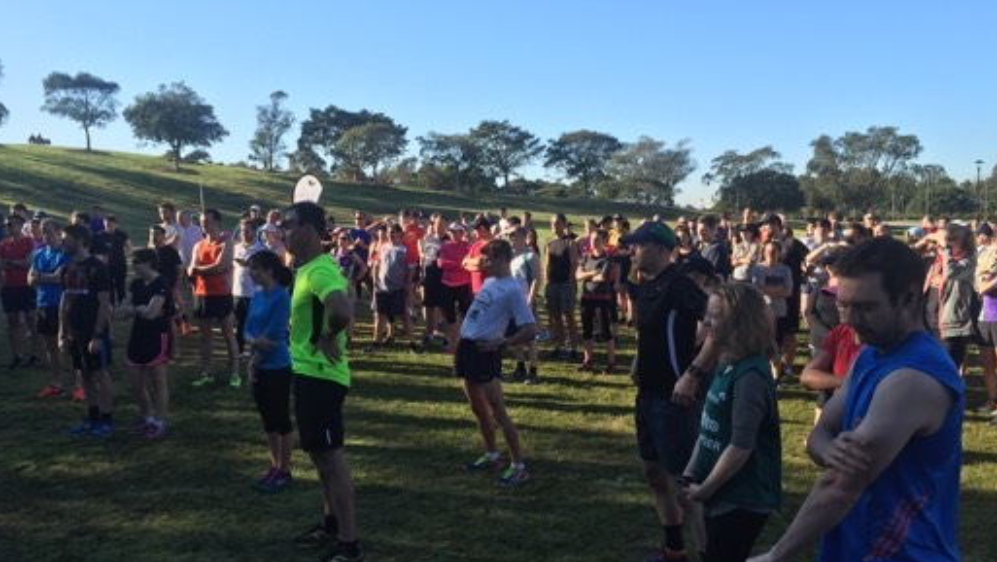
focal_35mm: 32
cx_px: 496
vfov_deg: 36.7
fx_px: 846
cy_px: 298
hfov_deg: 61.0
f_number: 2.2
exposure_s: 1/1068
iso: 32
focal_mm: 4.15
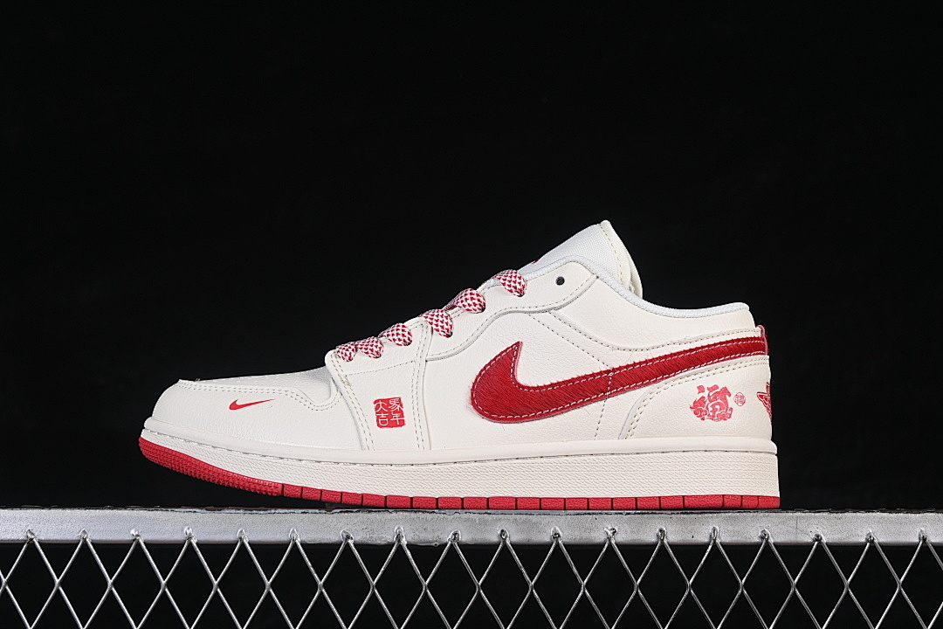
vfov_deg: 18.2
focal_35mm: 75
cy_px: 314
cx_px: 472
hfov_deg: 27.0
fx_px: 1964
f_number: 8
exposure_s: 1/80
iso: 160
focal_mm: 50
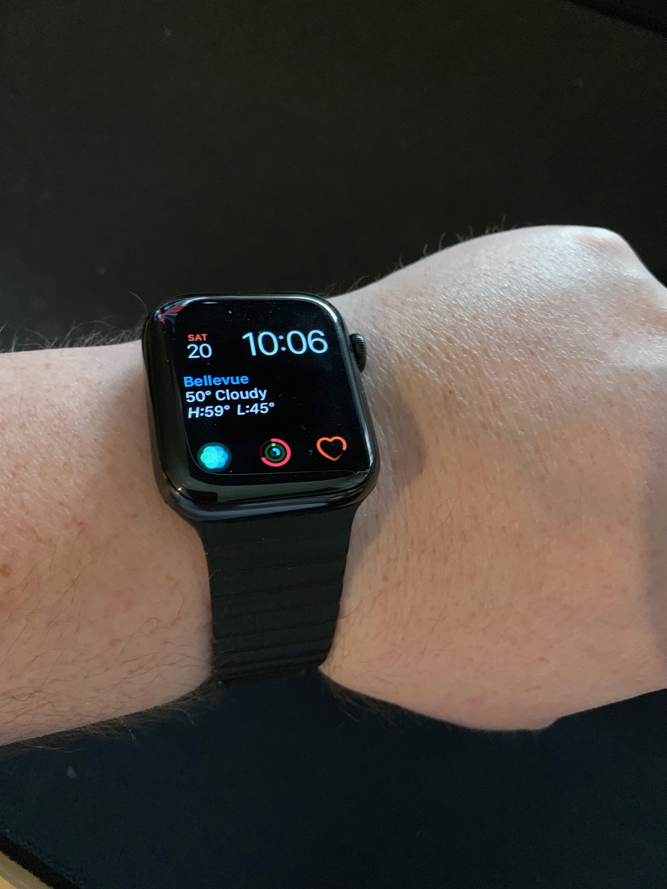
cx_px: 334
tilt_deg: -67.3
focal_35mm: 26
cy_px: 444
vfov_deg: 67.3
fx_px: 668
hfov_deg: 53.1
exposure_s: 1/24
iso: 640
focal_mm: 4.25
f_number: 1.8
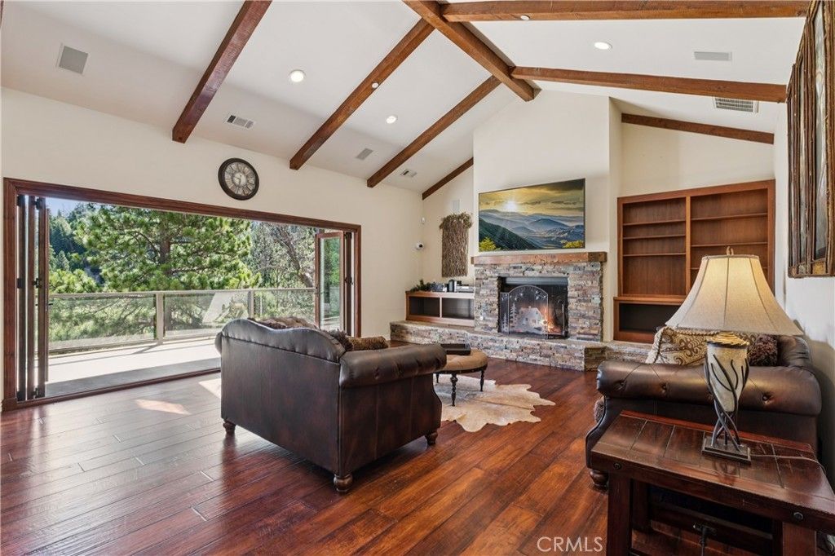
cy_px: 278
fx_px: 394
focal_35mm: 17
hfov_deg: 93.3
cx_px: 418
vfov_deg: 70.4
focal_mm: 17
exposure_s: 1/3.33
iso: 100
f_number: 13
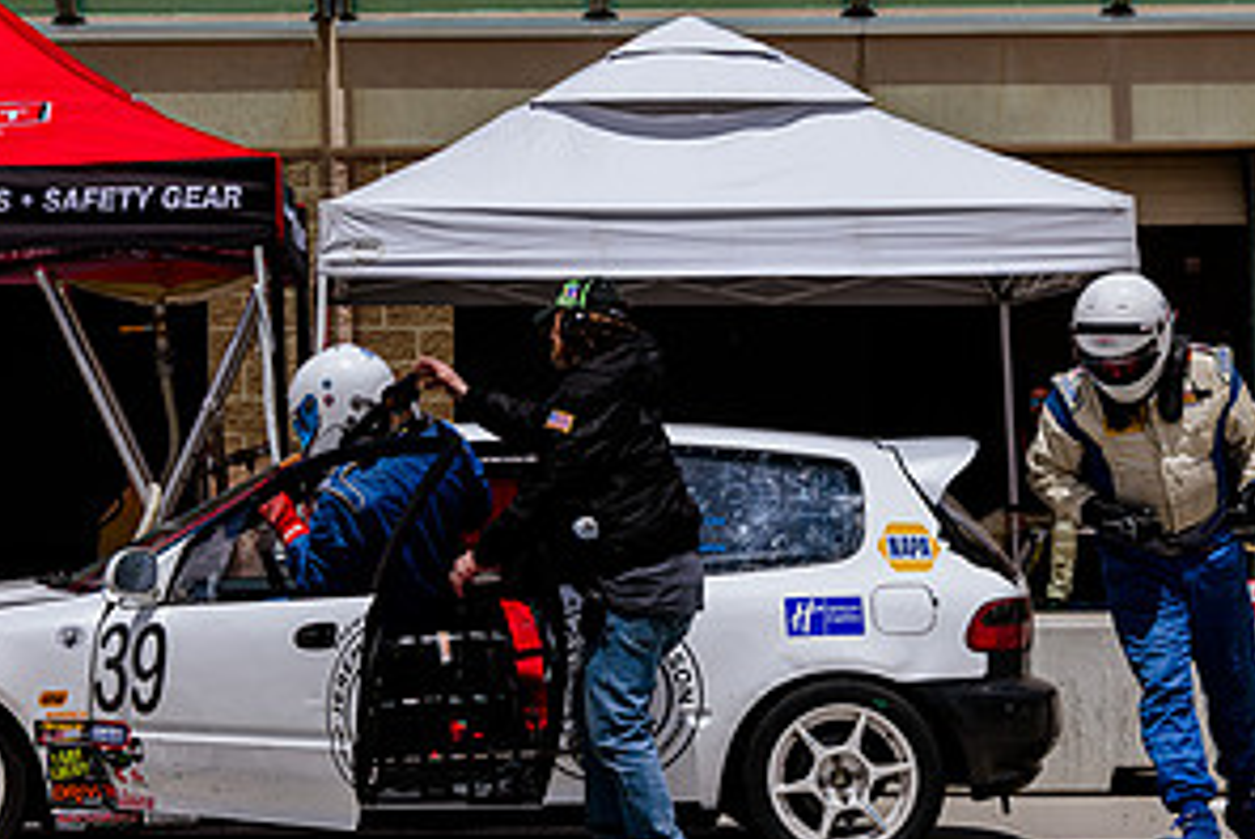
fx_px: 4152
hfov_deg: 17.1
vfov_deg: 11.5
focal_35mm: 119
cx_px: 260
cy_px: 196
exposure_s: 1/500
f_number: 7.1
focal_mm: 58
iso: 64
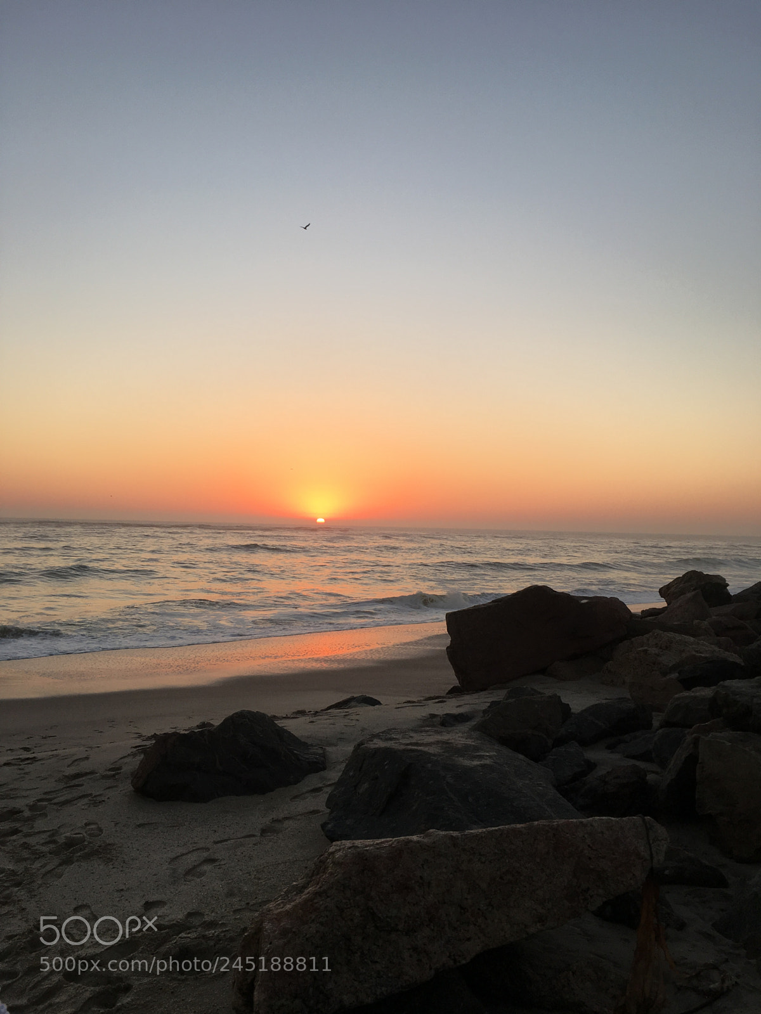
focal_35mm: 29
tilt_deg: +2.1
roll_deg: -1.0
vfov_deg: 61.7
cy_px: 507
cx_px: 380
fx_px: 850
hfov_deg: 48.2
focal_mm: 4.15
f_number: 2.2
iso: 25
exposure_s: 1/183
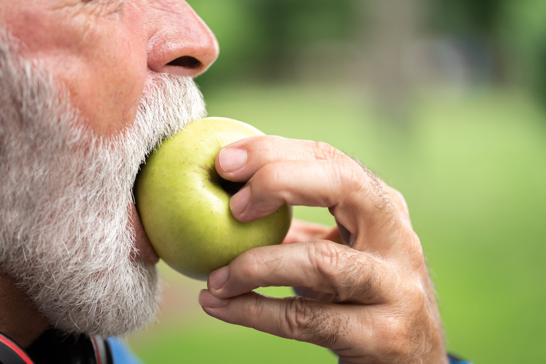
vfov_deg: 13.1
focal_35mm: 105
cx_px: 273
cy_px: 182
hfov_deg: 19.4
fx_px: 1593
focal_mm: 105
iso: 250
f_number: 3.5
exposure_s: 1/320
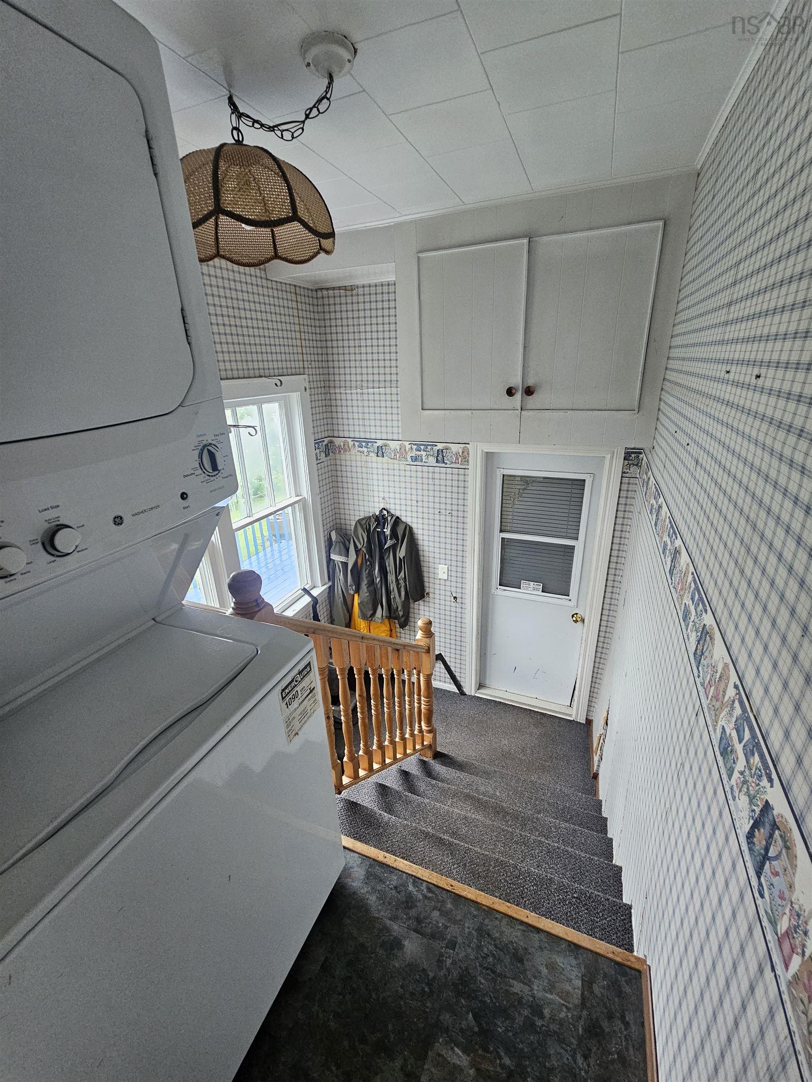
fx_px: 407
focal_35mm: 13
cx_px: 406
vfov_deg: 106.2
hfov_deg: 89.9
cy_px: 541
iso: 400
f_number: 2.2
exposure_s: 1/60
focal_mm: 2.2
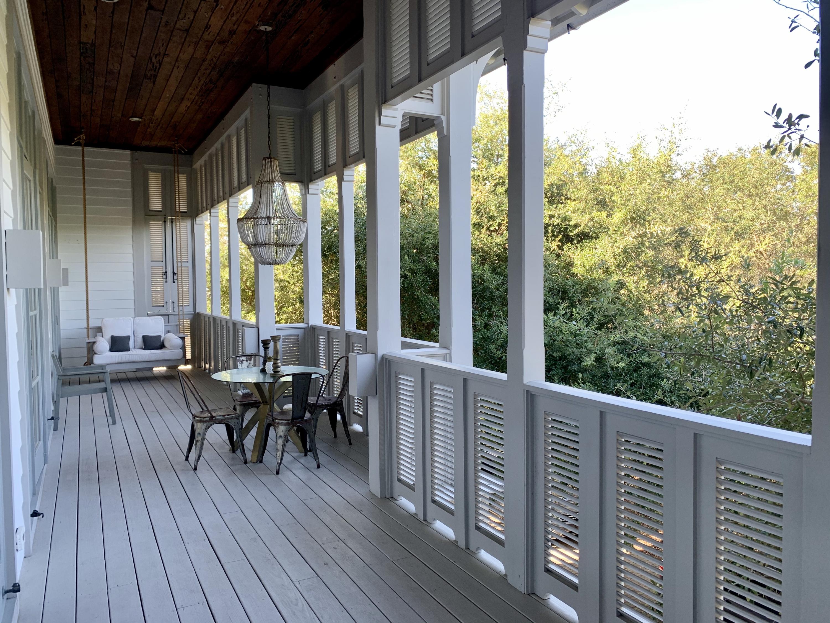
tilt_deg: -3.3
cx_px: 415
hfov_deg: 67.3
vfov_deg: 53.1
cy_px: 312
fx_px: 623
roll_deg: +0.9
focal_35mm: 26
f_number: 1.8
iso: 40
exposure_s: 1/122
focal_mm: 4.25
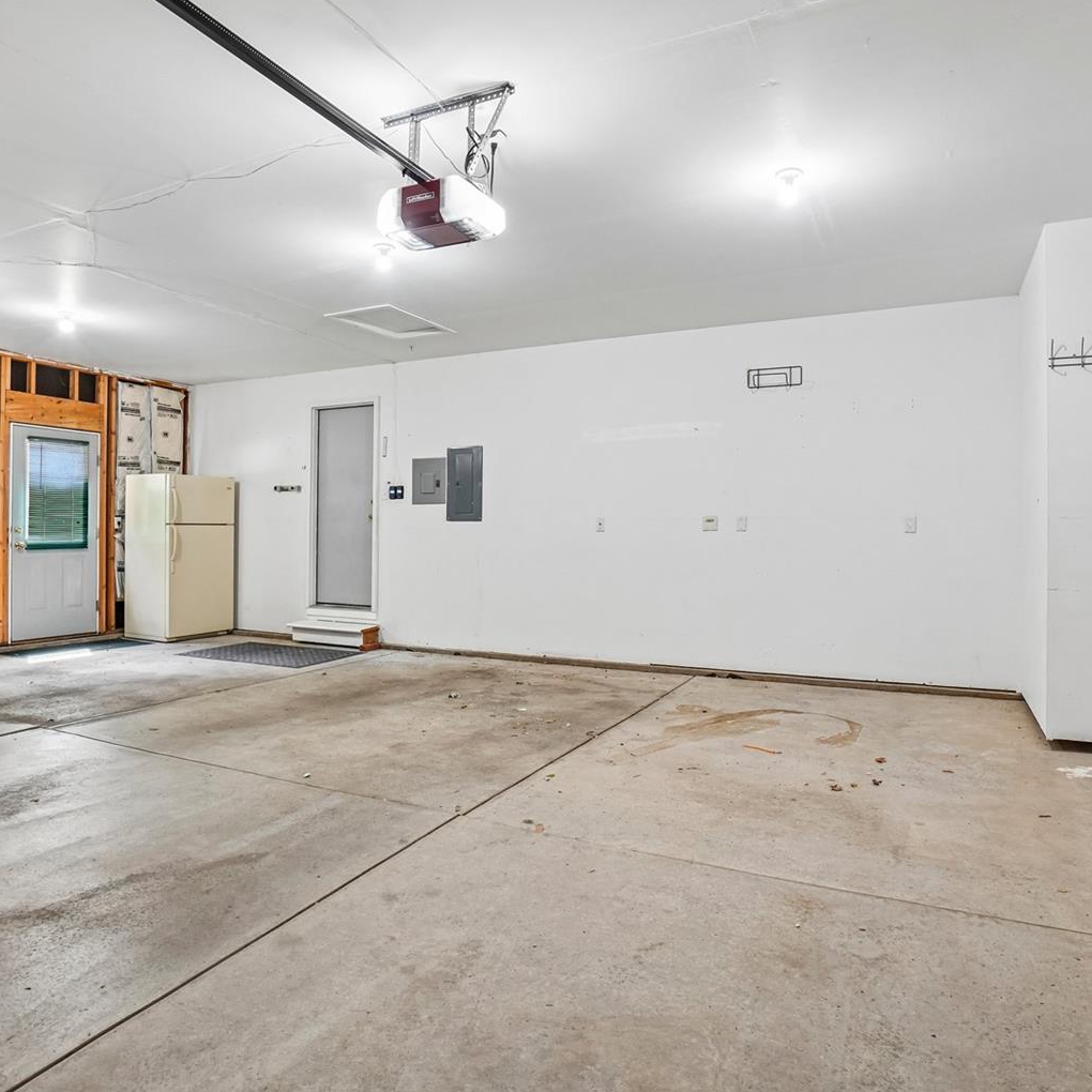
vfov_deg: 74.8
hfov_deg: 74.7
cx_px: 596
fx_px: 714
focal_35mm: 20
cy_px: 539
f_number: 8
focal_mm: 10
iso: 400
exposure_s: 1/5
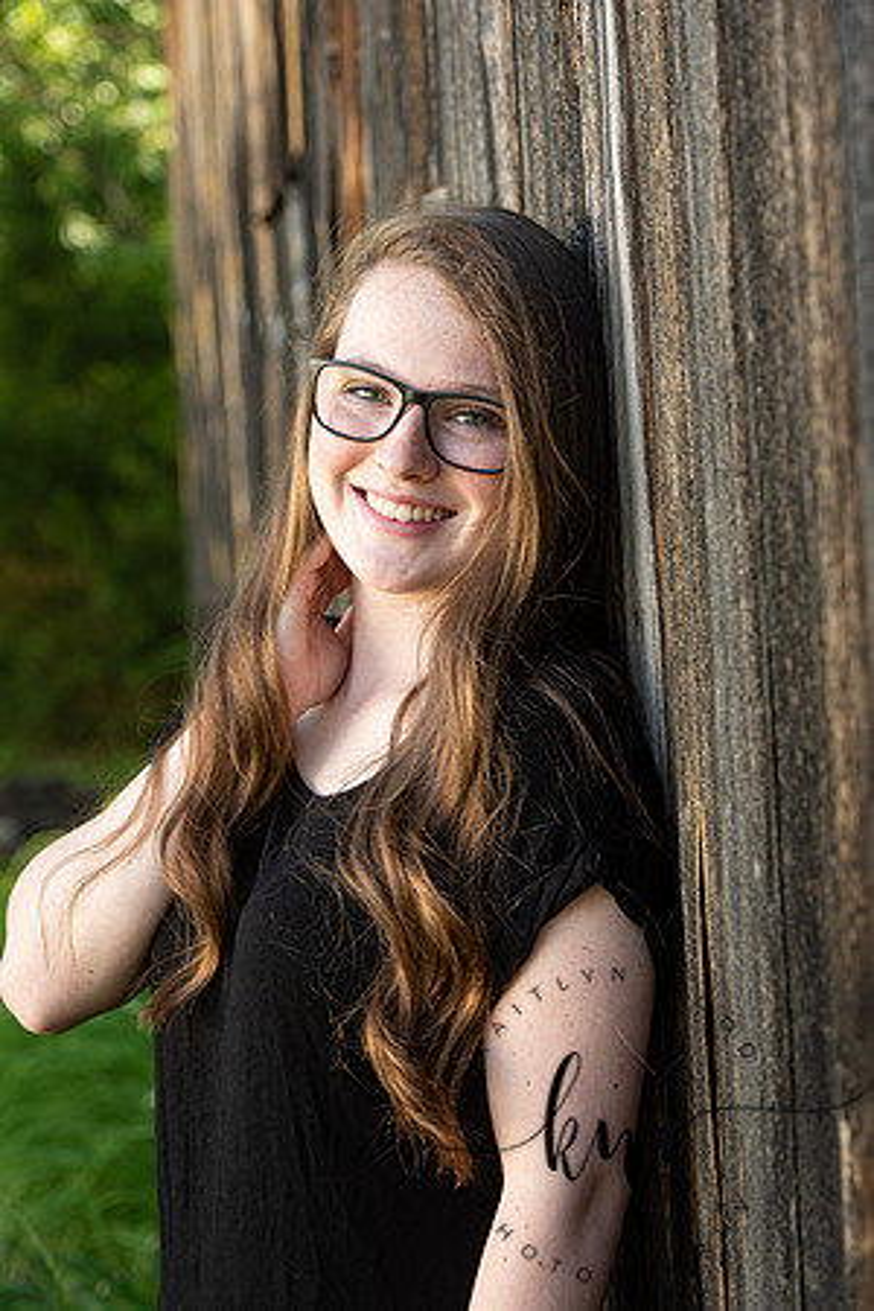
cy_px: 656
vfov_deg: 22.6
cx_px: 437
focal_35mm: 90
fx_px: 3277
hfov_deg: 15.2
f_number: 5.6
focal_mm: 90
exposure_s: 1/200
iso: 400
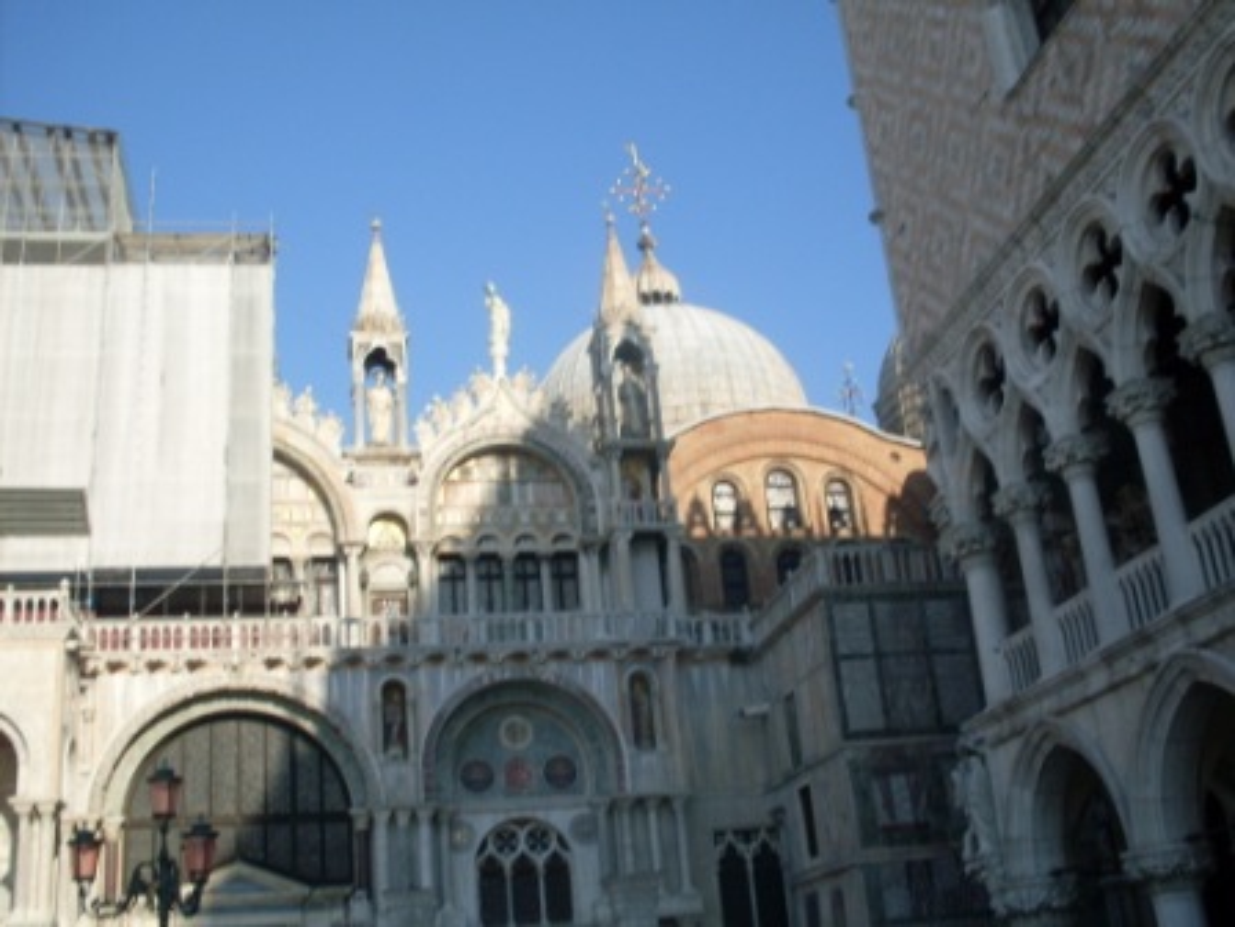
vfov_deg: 37.7
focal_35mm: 38
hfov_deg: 49.0
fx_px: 1356
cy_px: 464
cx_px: 618
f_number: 8.4
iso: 80
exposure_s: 1/180
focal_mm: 6.3
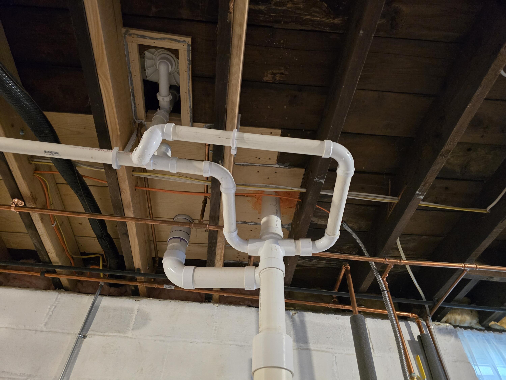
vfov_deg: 58.9
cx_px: 253
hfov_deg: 73.9
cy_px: 190
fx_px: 336
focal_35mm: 23
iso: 1600
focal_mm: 6.3
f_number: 1.7
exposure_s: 1/60
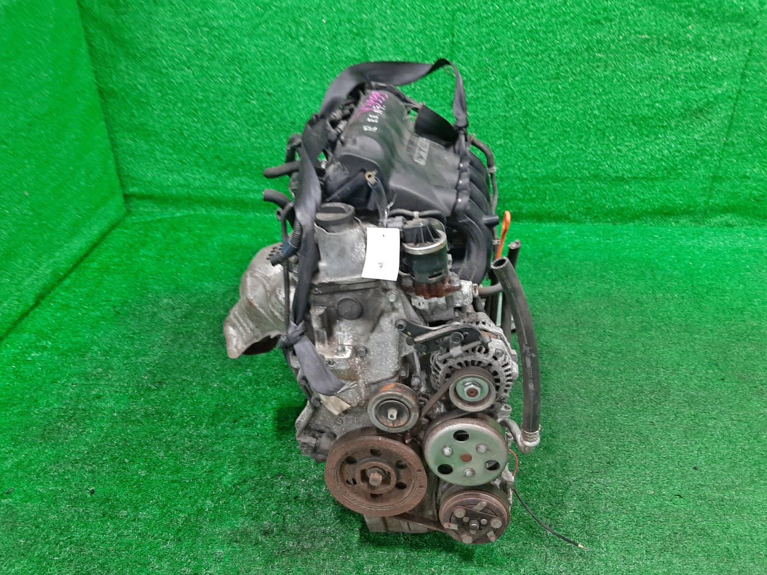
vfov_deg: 46.7
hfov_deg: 60.0
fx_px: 665
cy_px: 317
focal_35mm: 30
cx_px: 377
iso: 175
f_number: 1.7
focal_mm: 3.93
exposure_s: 1/50
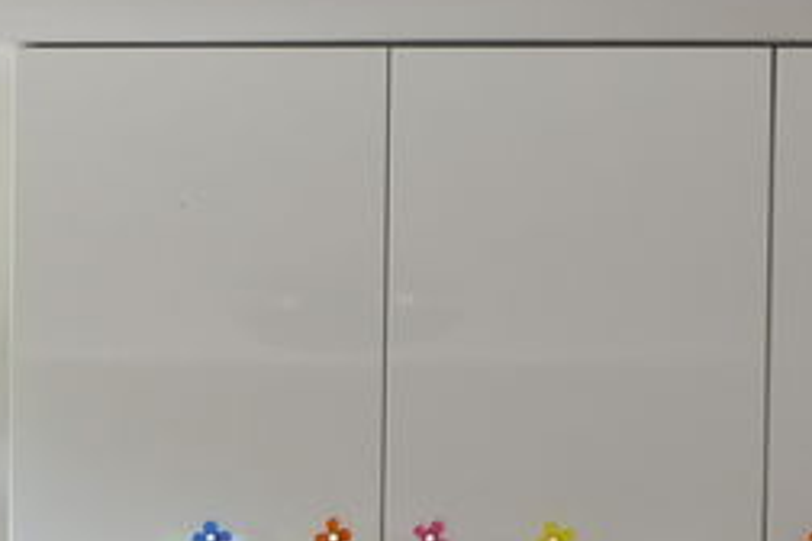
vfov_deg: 10.0
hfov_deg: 15.6
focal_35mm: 131
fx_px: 2955
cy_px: 900
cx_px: 322
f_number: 6.3
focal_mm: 22
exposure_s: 1/20
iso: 400
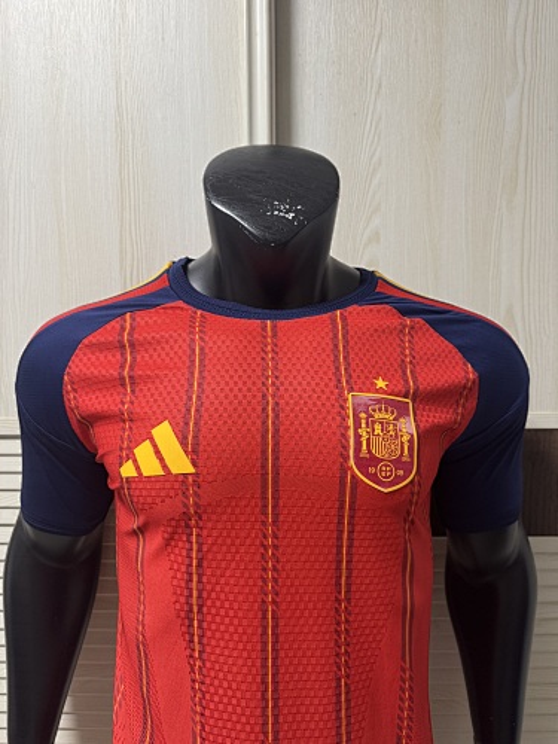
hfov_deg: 56.8
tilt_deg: -4.6
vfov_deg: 71.6
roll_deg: +0.3
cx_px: 279
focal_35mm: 24
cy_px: 372
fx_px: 516
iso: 250
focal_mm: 6.76
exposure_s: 1/60
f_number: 1.78
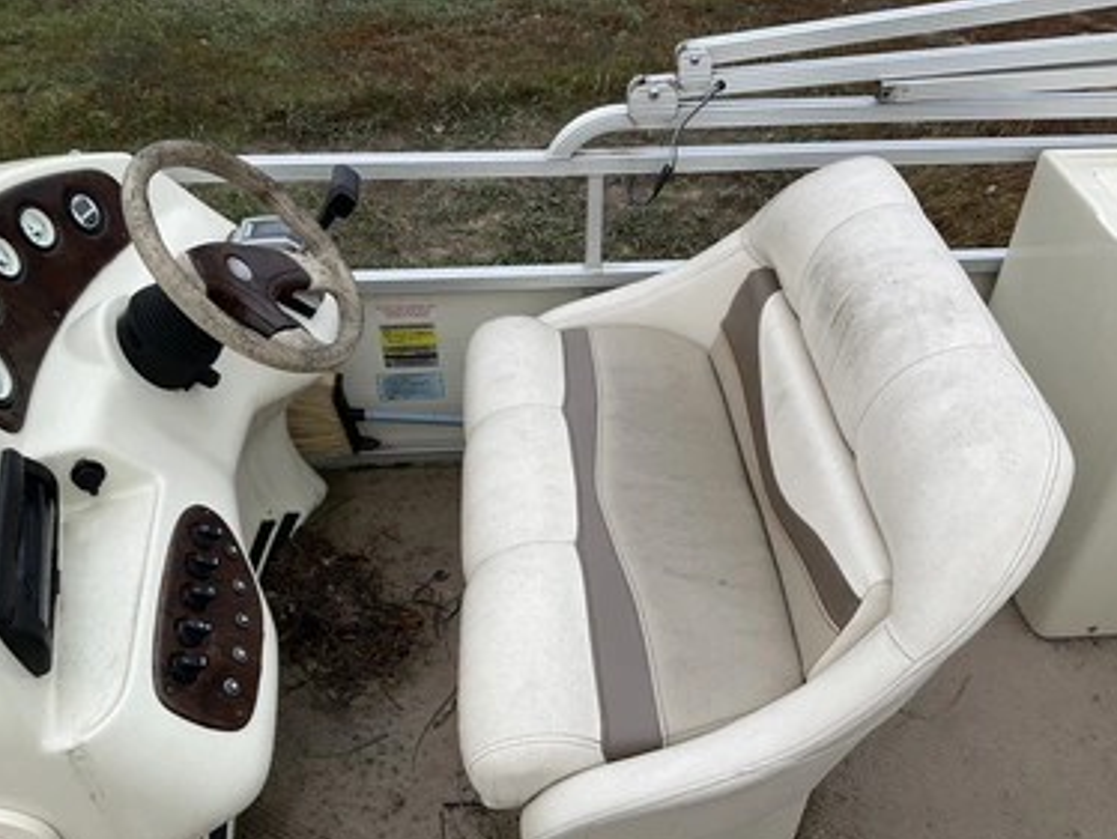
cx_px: 567
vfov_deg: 45.5
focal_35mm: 31
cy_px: 445
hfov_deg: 58.3
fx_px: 1001
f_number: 1.8
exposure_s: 1/159
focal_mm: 3
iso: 20
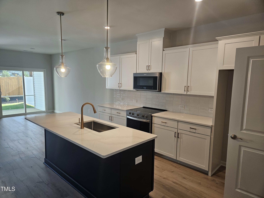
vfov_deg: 58.9
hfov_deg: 73.9
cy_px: 99
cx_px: 132
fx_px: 175
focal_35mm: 23
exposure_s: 1/120
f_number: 1.8
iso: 100
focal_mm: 5.4
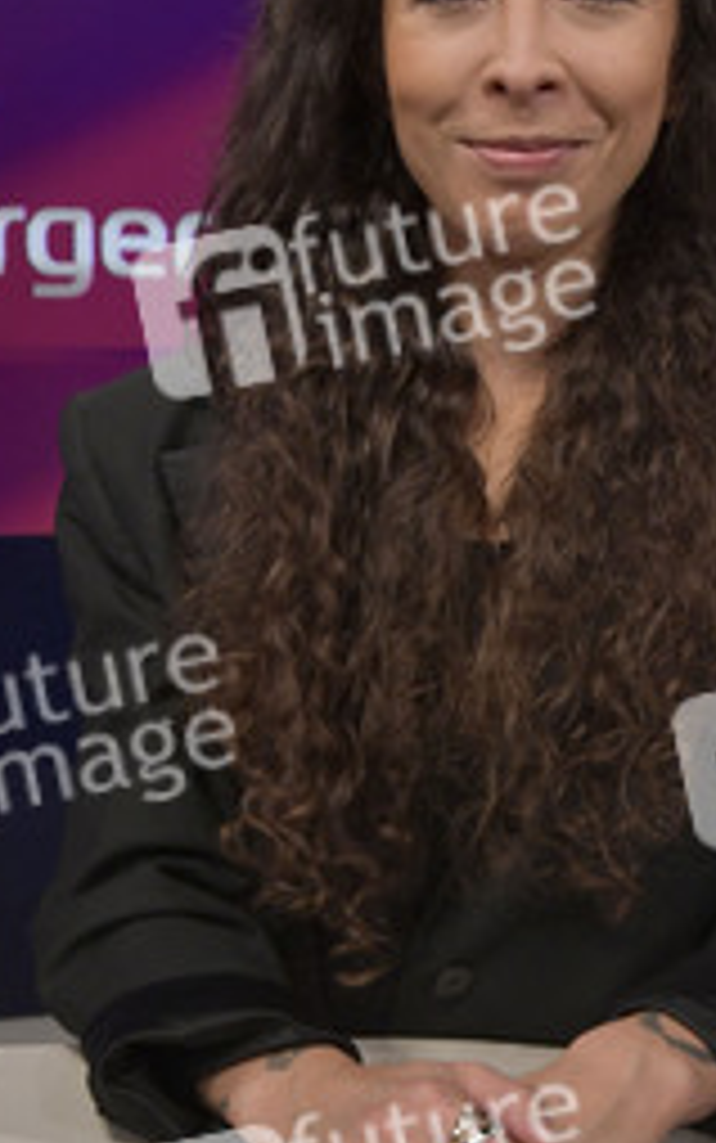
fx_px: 1902
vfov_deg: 33.4
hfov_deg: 21.2
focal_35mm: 61
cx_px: 495
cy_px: 518
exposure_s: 1/200
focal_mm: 38
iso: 2500
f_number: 6.3
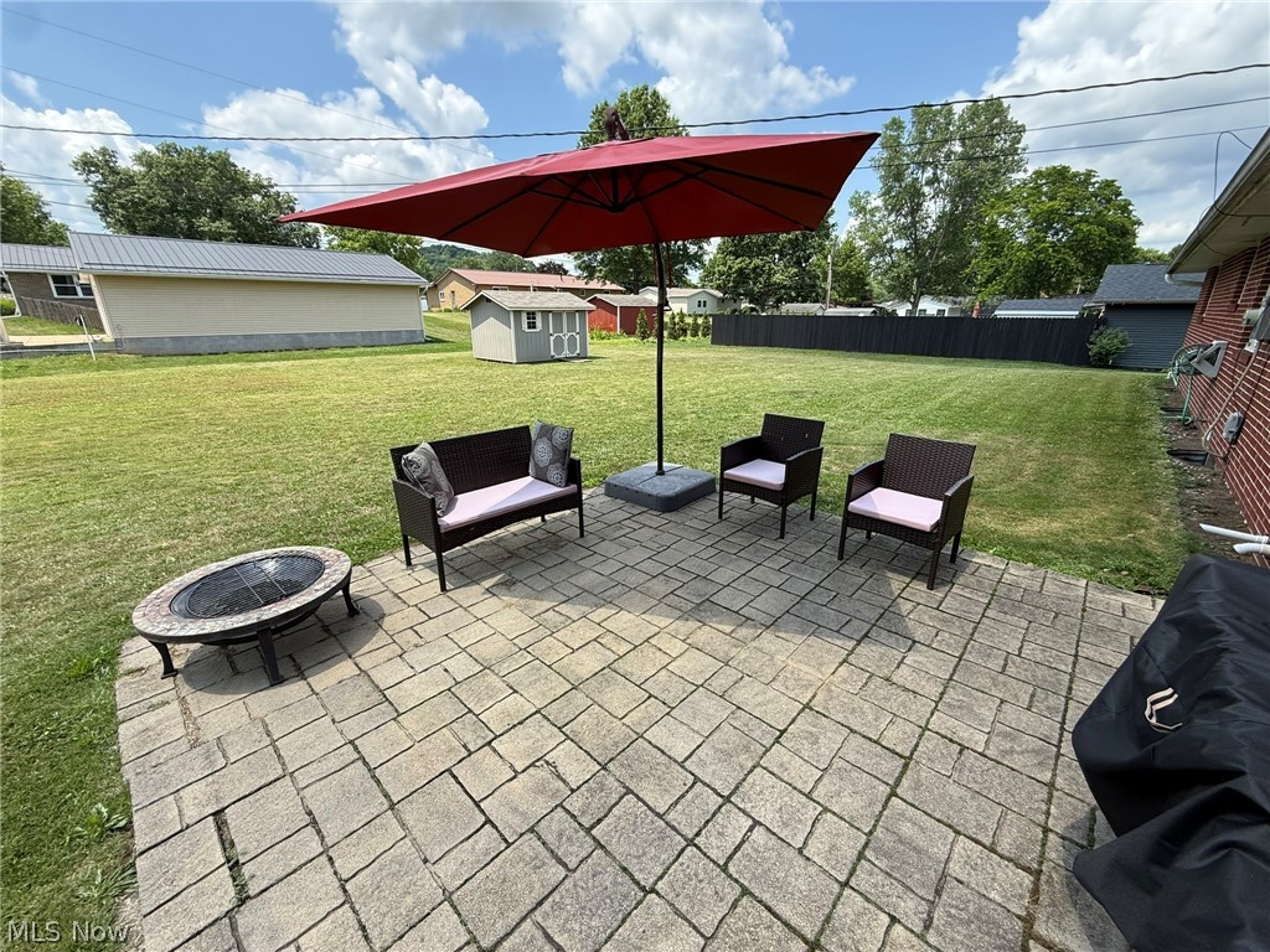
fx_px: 514
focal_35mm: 14
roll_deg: +0.1
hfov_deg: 102.1
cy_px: 476
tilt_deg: -18.9
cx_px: 635
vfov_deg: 85.7
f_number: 2.2
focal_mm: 2.22
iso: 50
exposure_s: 1/726
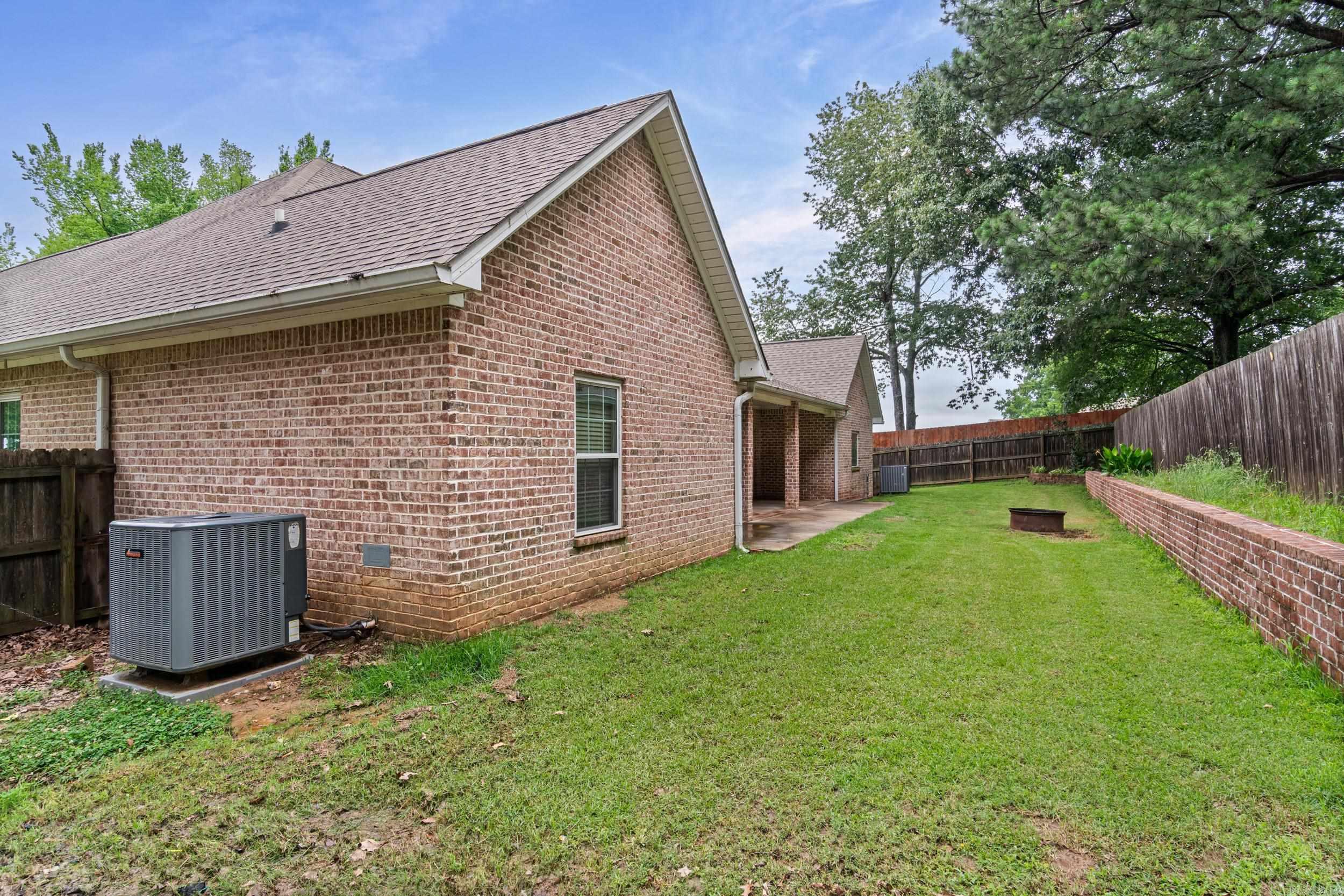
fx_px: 672
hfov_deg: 90.0
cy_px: 448
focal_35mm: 18
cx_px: 672
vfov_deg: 67.4
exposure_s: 1/40
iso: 250
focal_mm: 12
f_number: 9
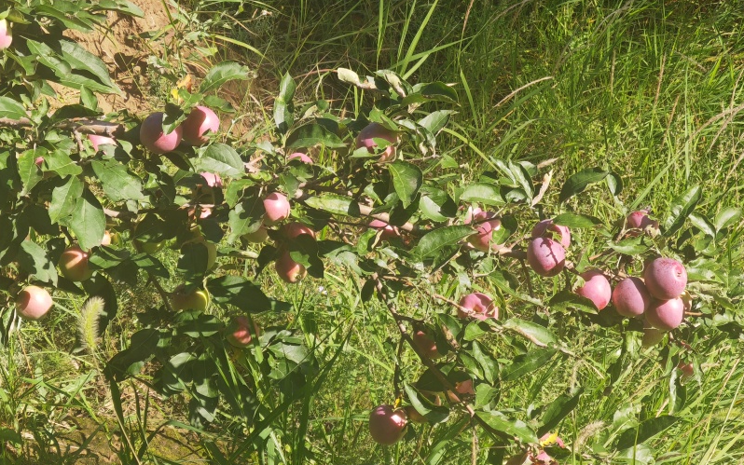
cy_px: 237
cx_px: 372
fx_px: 2048
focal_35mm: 101
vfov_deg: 13.0
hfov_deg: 20.6
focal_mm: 8.67
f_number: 2.4
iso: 50
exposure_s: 1/170
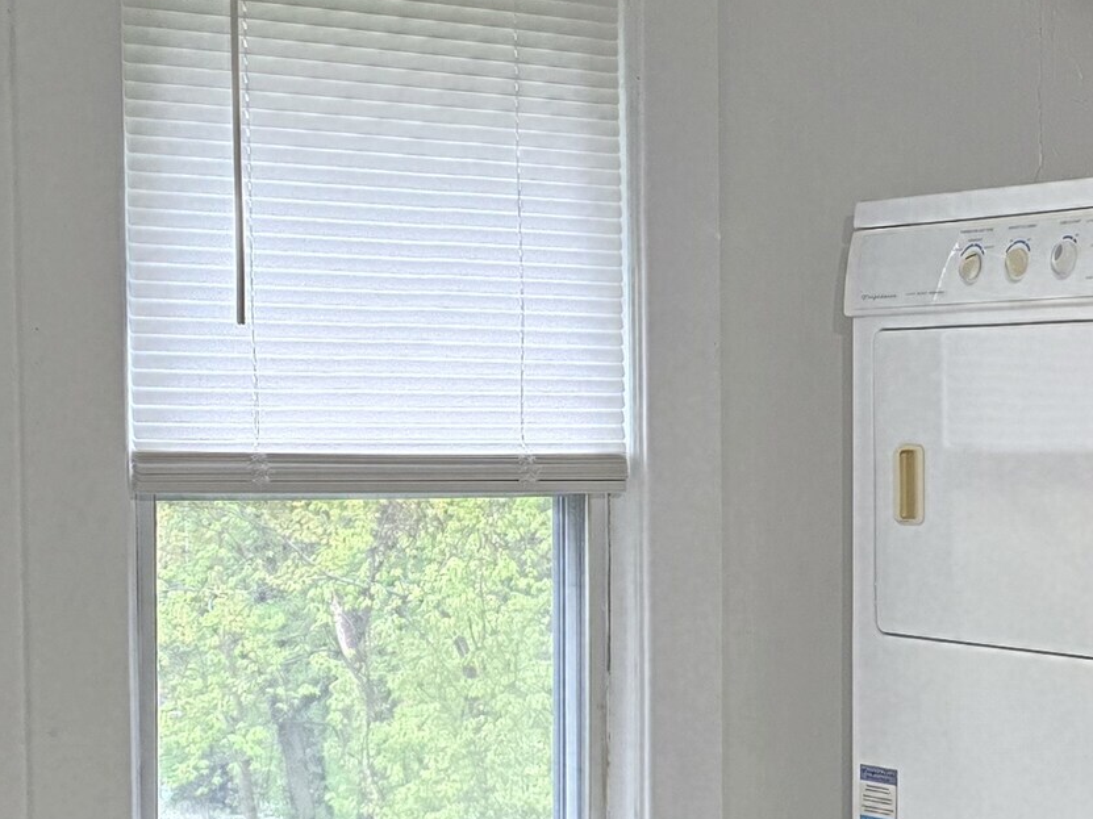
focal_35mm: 85
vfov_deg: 17.3
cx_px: 904
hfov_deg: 22.6
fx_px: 2683
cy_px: 574
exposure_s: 1/120
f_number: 1.7
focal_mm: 6.3
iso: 250
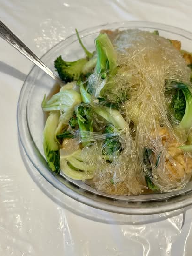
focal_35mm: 32
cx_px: 126
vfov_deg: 56.7
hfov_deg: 43.7
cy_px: 117
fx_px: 236
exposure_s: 1/60
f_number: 1.78
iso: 160
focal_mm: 6.86
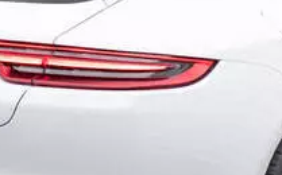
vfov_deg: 7.6
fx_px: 1312
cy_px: 81
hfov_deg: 12.3
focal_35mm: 171
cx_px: 134
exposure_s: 1/160
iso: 500
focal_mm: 35
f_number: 2.5
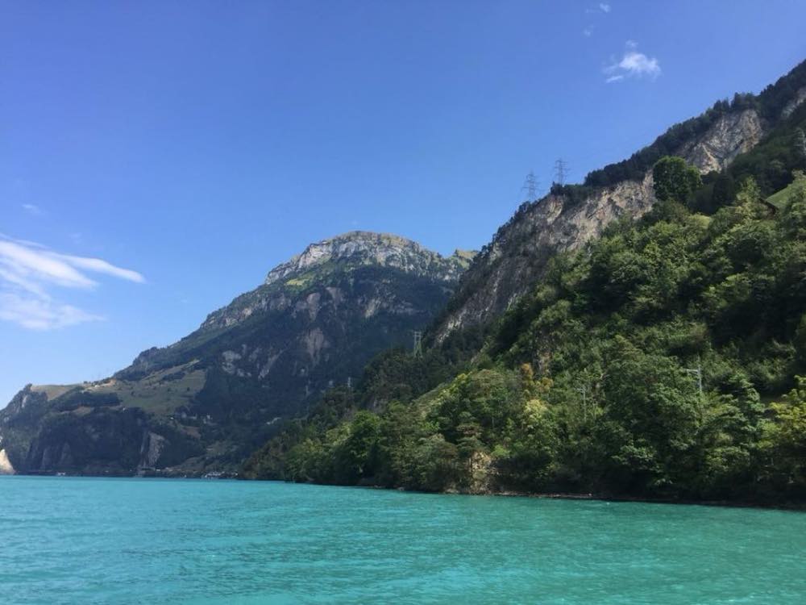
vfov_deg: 48.2
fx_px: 675
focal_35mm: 29
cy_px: 302
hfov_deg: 61.7
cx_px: 403
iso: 32
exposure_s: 1/1041
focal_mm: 4.15
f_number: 2.2
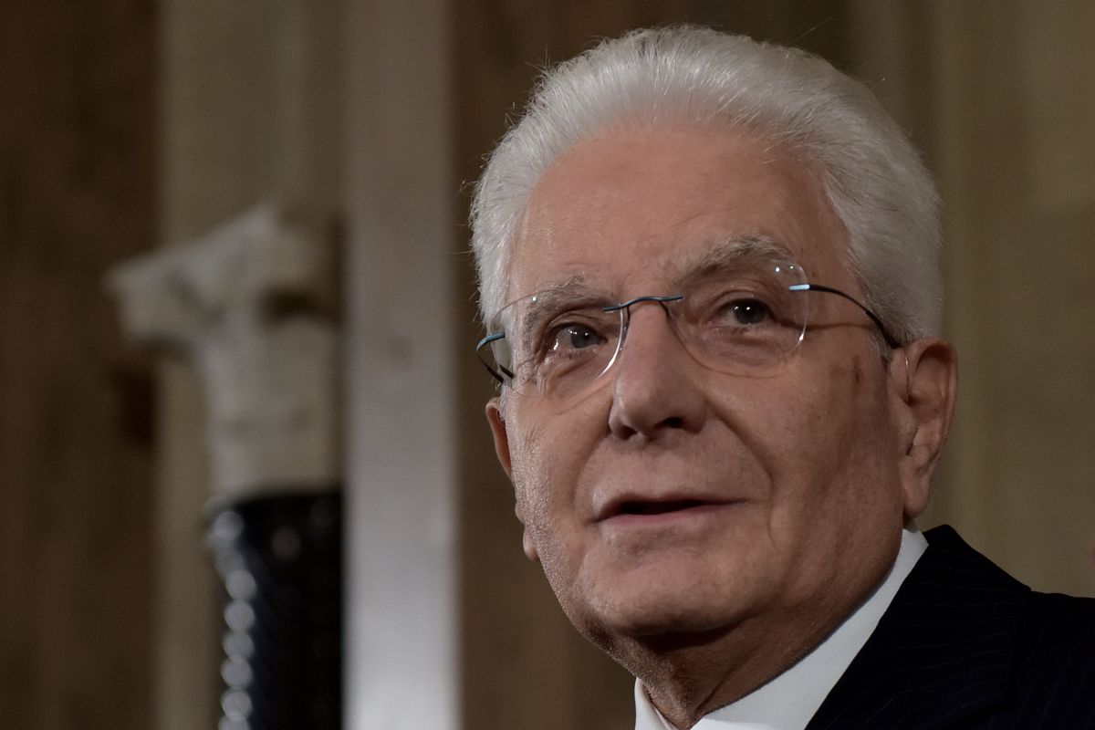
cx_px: 548
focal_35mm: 70
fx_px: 2129
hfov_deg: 28.8
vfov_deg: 19.5
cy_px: 365
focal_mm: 70
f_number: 3.5
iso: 640
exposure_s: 1/320
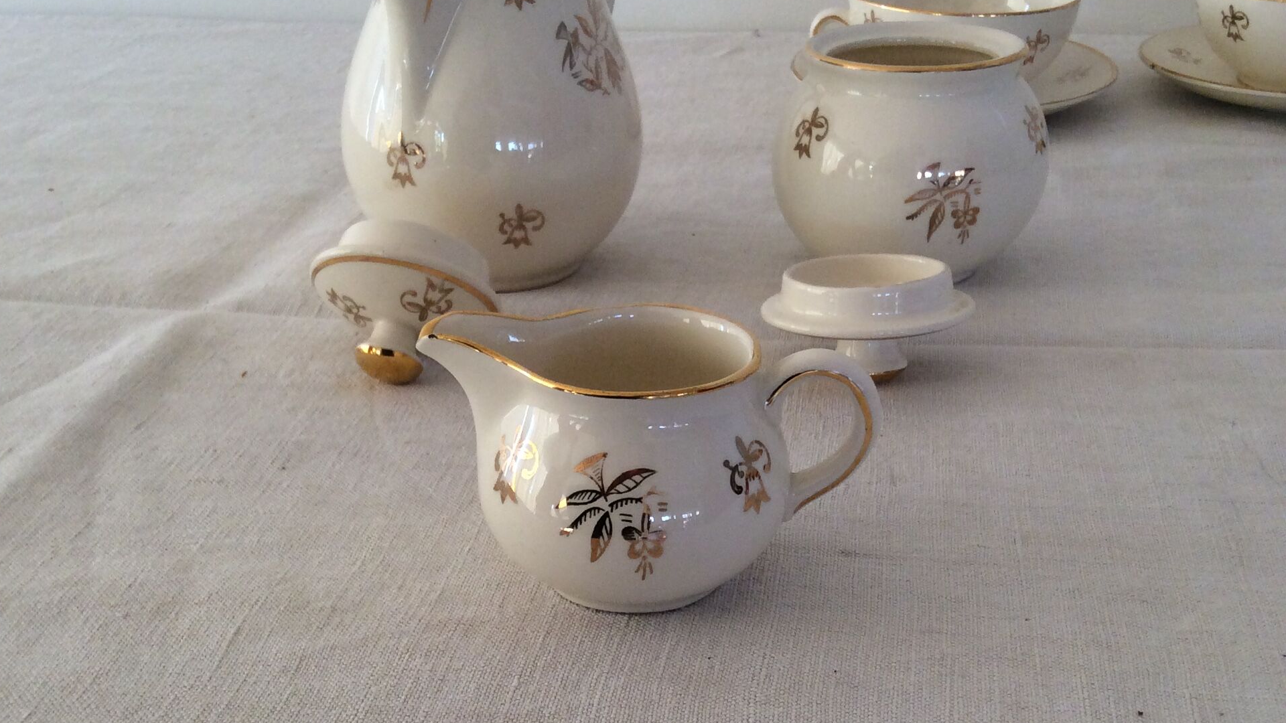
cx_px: 639
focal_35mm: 47
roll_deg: +0.1
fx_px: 1603
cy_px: 430
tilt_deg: -26.4
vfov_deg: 25.4
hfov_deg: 43.7
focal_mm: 3.3
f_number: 2.4
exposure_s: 1/100
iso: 50
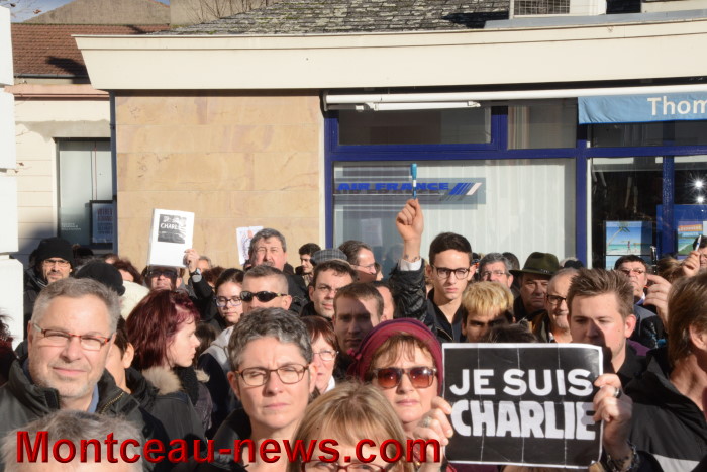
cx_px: 354
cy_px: 236
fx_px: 1964
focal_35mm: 100
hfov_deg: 20.4
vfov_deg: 13.7
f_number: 32
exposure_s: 1/250
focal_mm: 100
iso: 2200
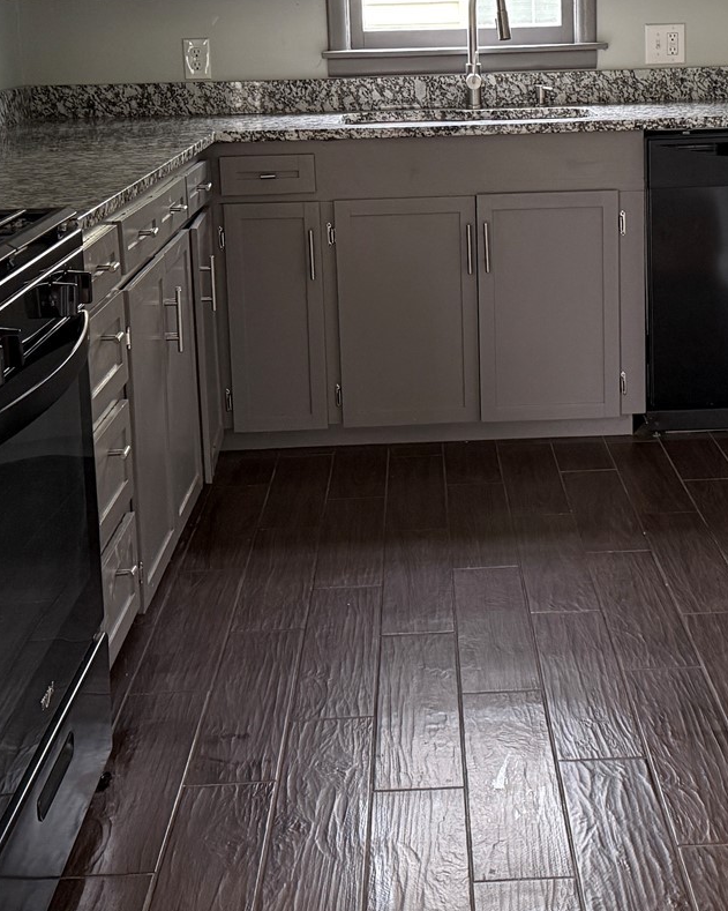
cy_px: 254
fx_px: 1535
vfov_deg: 32.5
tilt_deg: -9.6
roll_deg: +1.4
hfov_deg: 26.6
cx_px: 466
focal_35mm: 57
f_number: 1.78
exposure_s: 1/60
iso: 400
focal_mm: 6.76
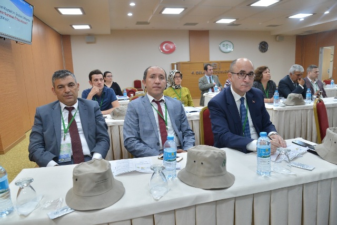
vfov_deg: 53.2
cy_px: 112
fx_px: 225
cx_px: 168
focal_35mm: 24
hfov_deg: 73.7
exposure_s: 1/80
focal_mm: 24
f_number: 5.6
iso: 1250
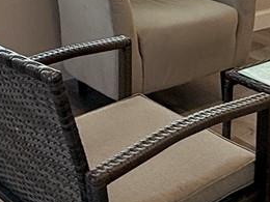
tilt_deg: -12.9
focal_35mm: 86
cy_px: -32
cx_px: 205
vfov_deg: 16.5
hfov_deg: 22.5
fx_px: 671
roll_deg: -0.8
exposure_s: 1/190
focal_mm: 2.22
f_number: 2.2
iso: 64
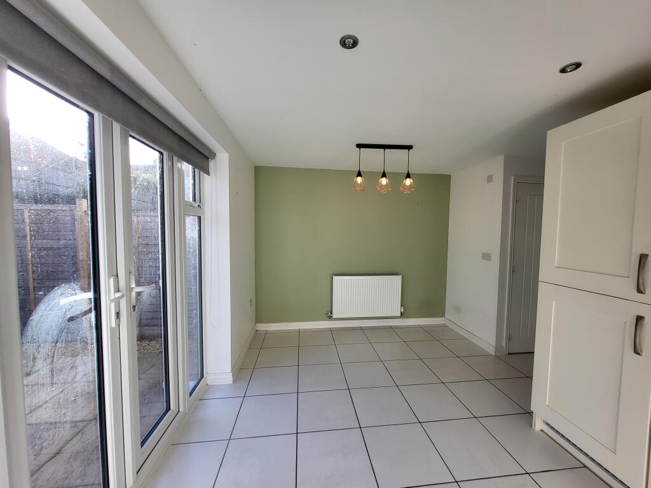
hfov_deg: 106.2
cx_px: 326
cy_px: 244
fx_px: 244
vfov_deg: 89.9
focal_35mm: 13
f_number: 2.2
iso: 32
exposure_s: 1/142
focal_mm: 1.74
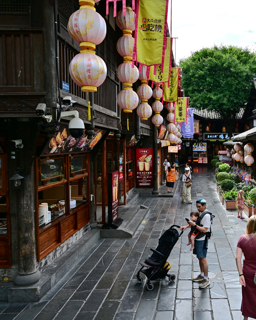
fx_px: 322
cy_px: 159
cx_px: 206
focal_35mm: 34
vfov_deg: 52.8
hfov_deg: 41.4
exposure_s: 1/160
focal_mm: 24
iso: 100
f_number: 8
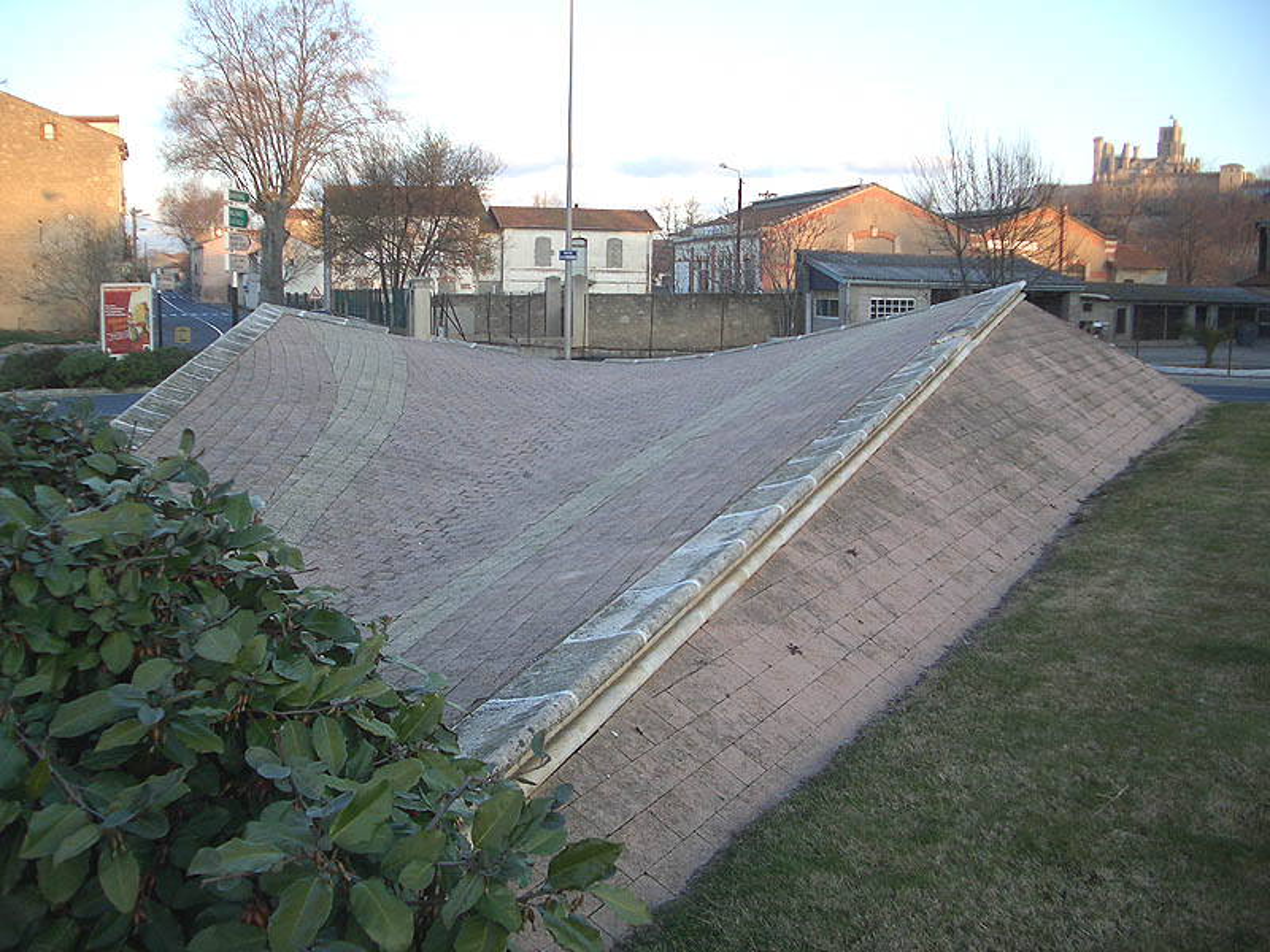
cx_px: 635
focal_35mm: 35
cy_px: 476
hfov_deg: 52.6
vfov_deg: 40.7
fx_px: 1284
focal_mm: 5.8
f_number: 2.6
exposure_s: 1/160
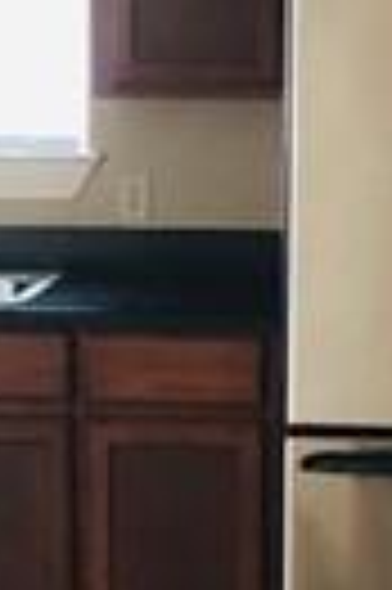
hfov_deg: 6.0
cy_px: 203
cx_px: 324
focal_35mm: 228
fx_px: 3734
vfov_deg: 9.0
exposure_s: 1/15
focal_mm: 4
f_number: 1.8
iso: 64
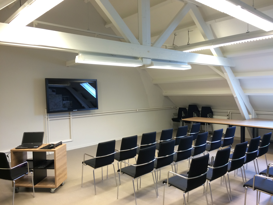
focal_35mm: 29
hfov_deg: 61.7
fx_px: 229
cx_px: 136
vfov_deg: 48.2
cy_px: 102
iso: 125
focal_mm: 4.15
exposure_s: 1/33
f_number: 2.2
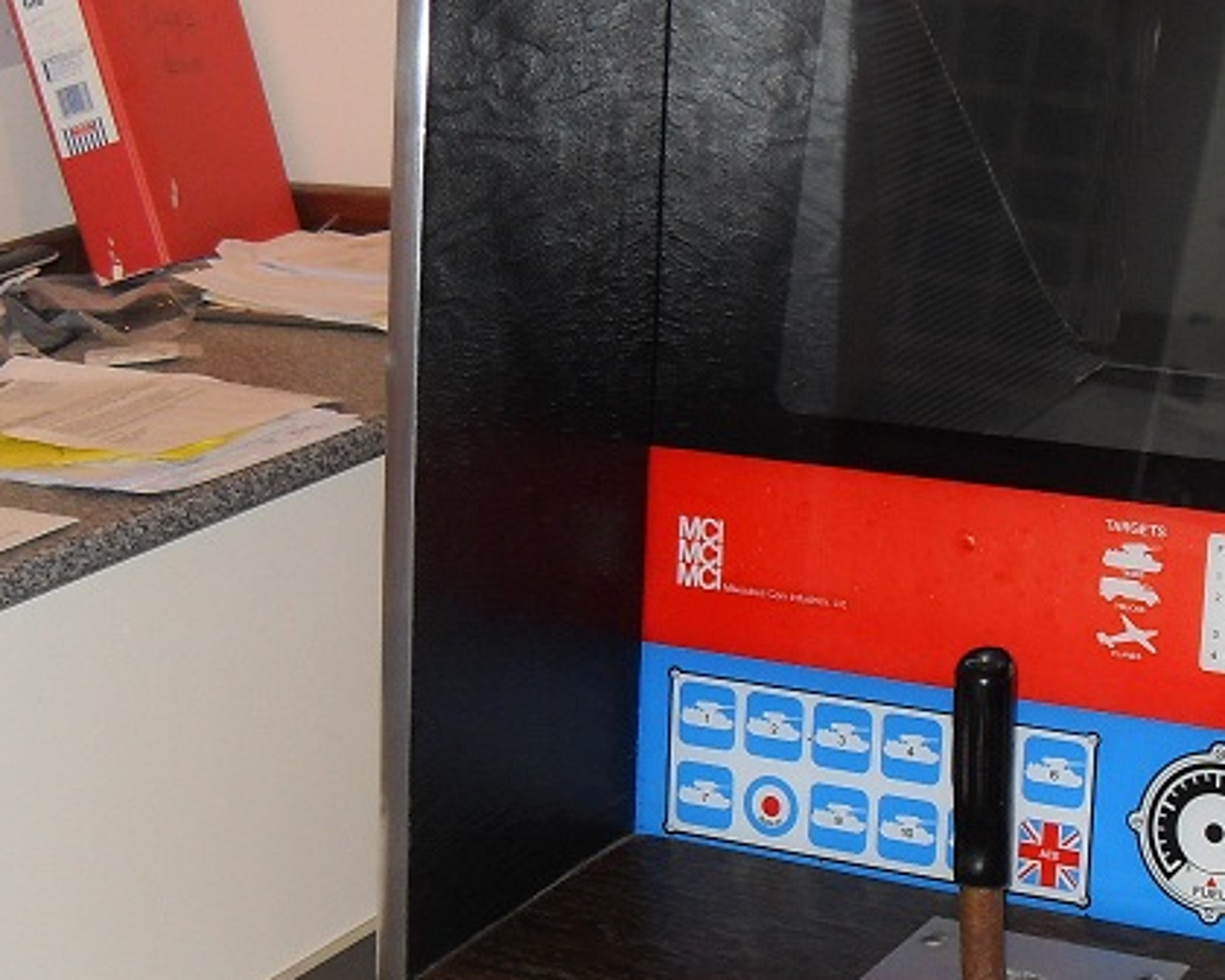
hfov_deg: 23.1
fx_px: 2937
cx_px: 1065
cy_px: 502
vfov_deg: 18.9
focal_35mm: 81
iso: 100
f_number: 2.8
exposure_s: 1/45
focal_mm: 6.3
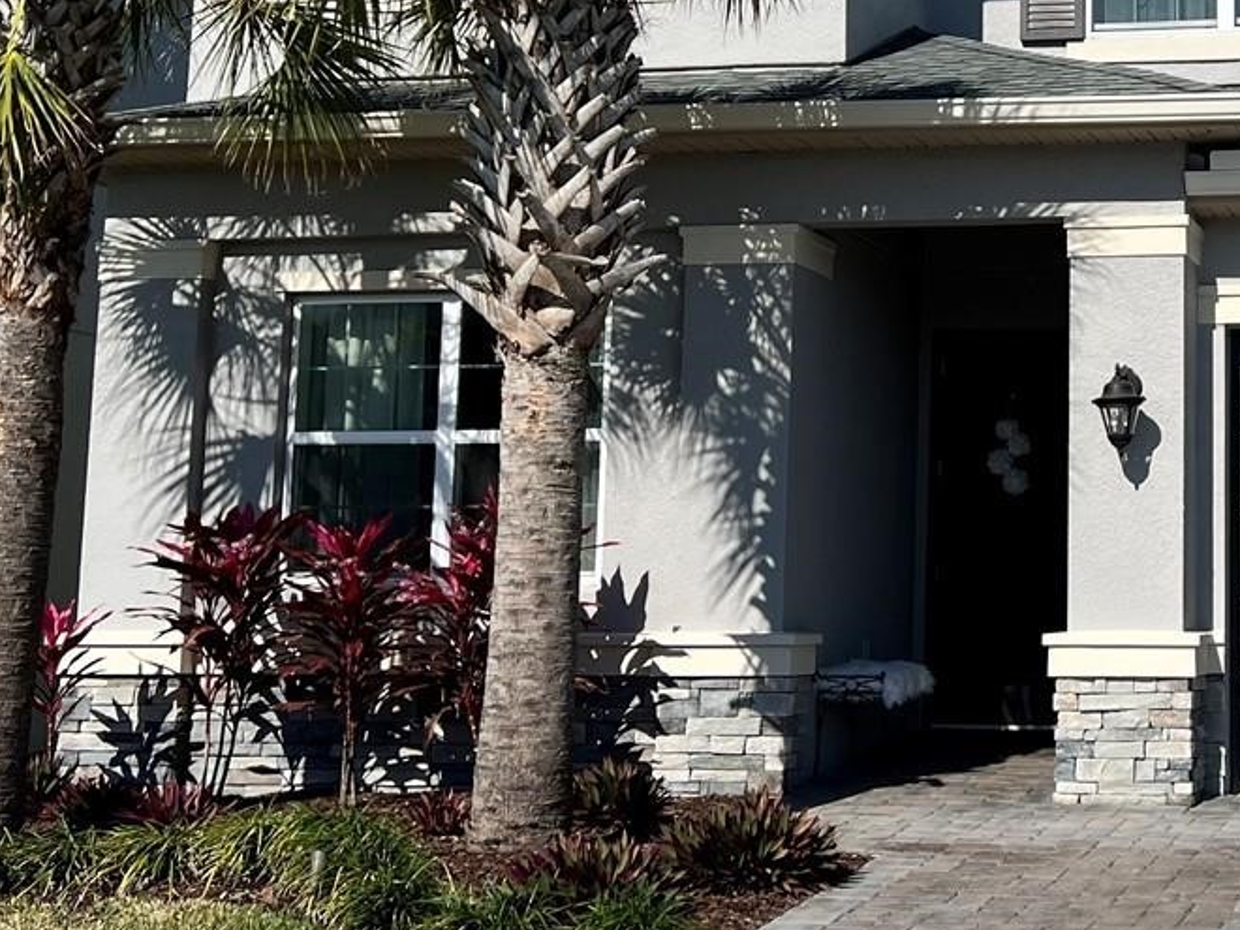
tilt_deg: +7.8
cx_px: 1204
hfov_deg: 29.0
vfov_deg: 23.2
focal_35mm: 63
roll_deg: +0.2
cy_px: 310
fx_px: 2257
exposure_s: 1/6579
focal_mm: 5.7
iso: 50
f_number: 1.5
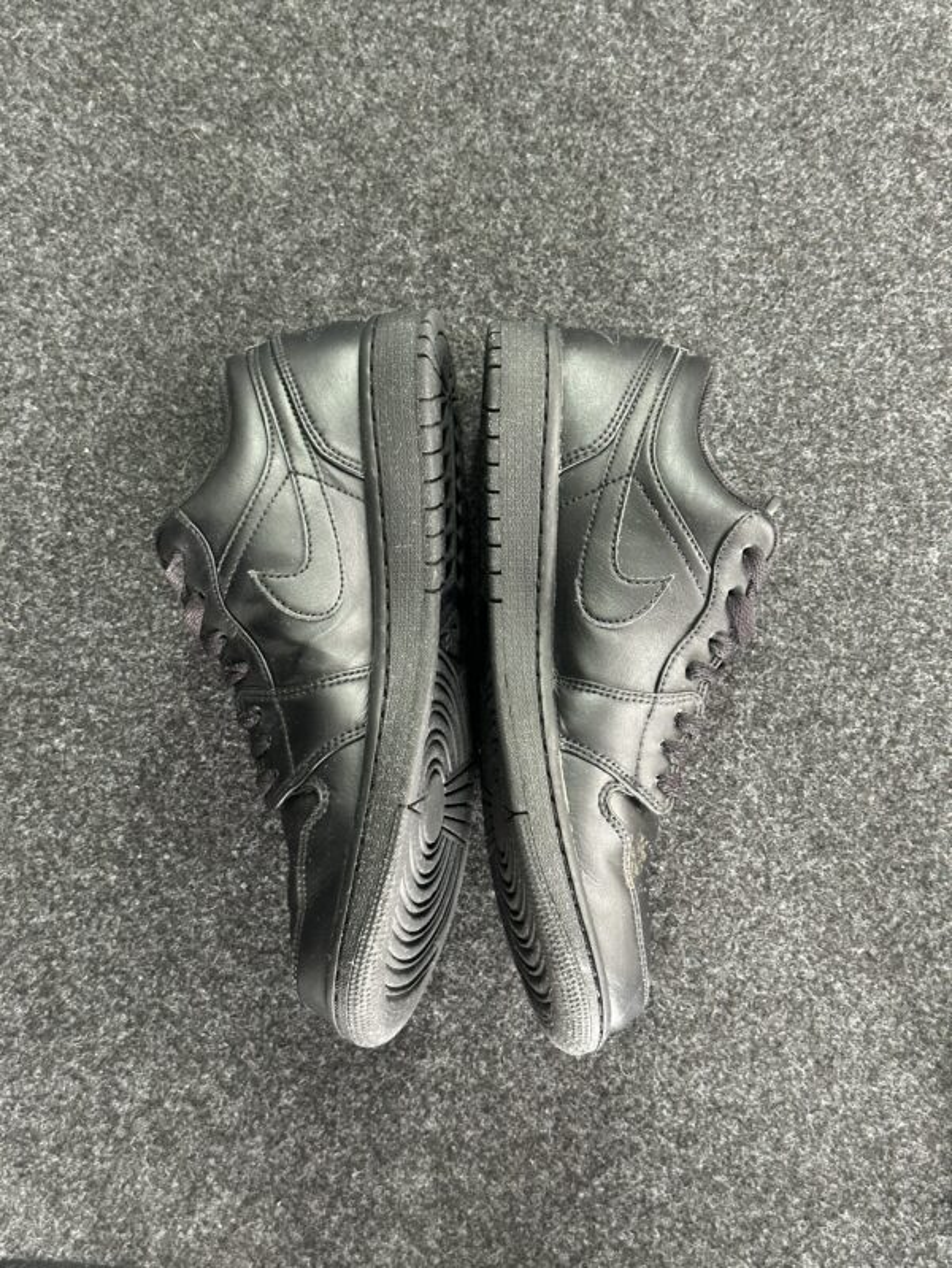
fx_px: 1759
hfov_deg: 30.3
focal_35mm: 48
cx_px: 476
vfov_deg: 39.6
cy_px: 634
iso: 400
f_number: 1.78
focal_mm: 6.86
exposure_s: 1/36
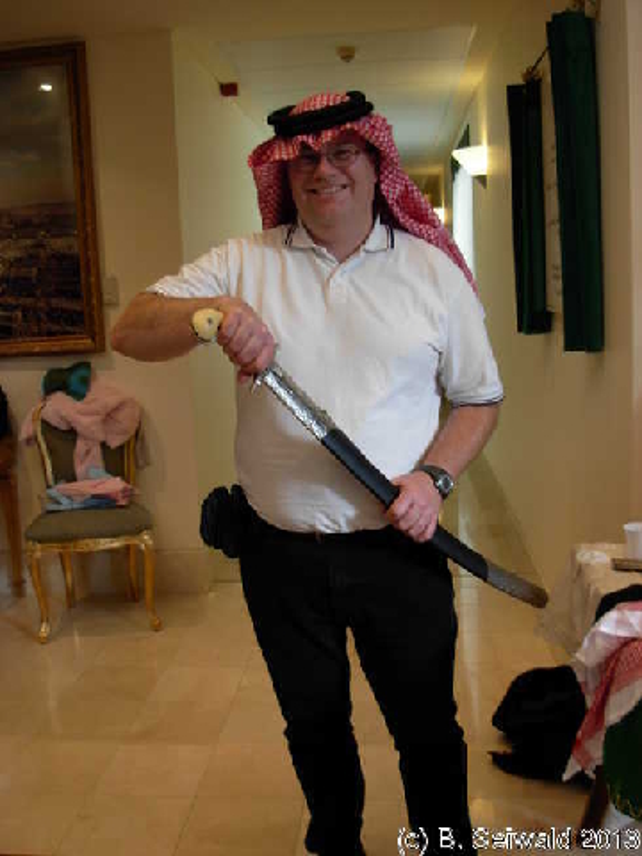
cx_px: 321
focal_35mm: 38
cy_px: 428
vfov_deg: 49.0
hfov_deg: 37.7
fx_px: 940
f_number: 2.9
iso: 79
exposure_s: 1/29.3
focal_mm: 6.3
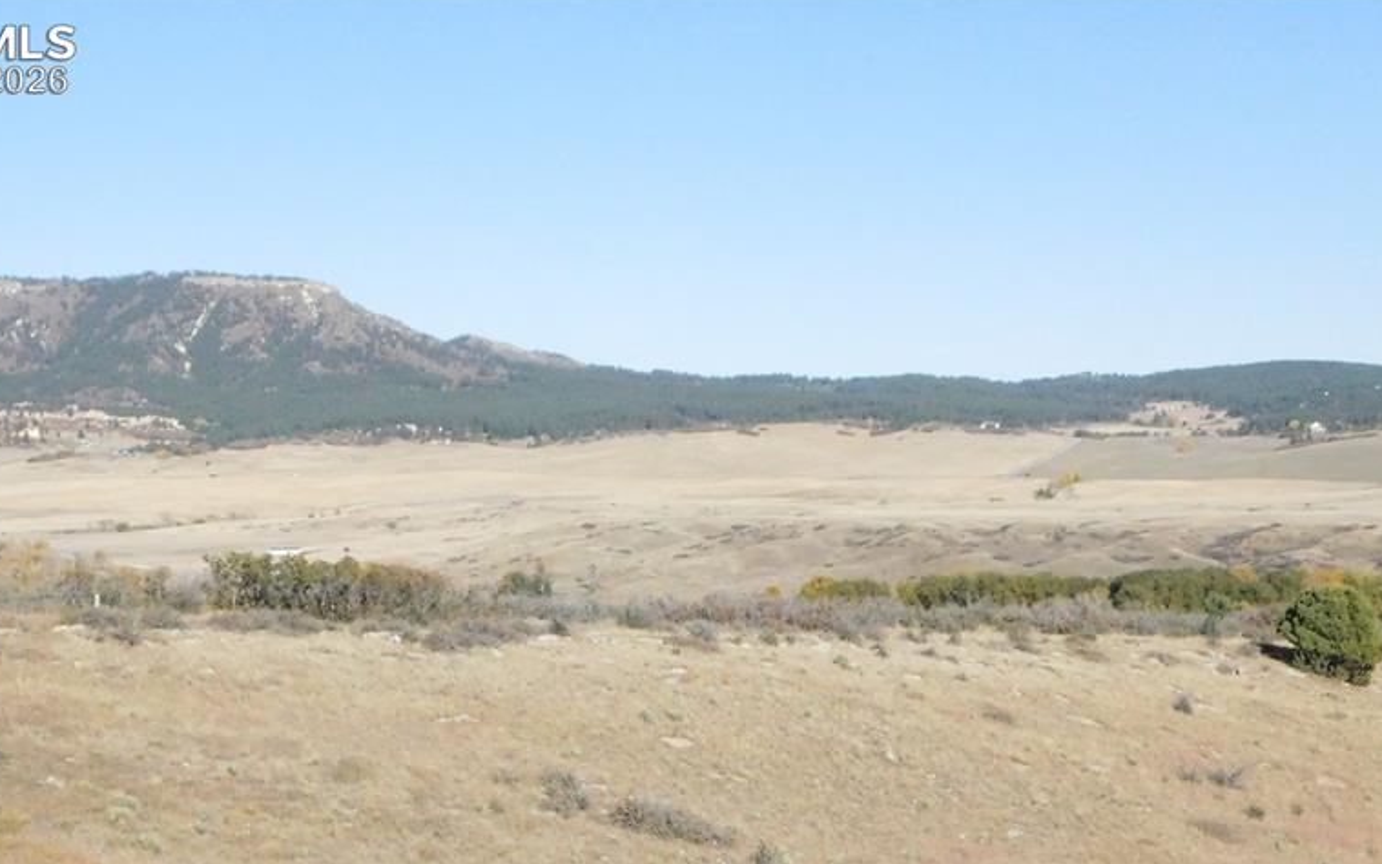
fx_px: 2750
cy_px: 692
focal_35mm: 73
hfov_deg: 28.2
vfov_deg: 17.7
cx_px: 644
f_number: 7.6
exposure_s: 1/1500
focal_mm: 9
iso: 800
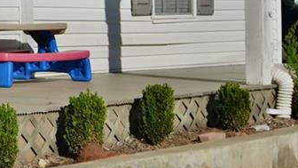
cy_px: -3
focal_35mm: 115
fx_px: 909
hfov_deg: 17.5
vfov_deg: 10.4
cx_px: -90
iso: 125
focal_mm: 24
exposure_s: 1/640
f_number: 5.6
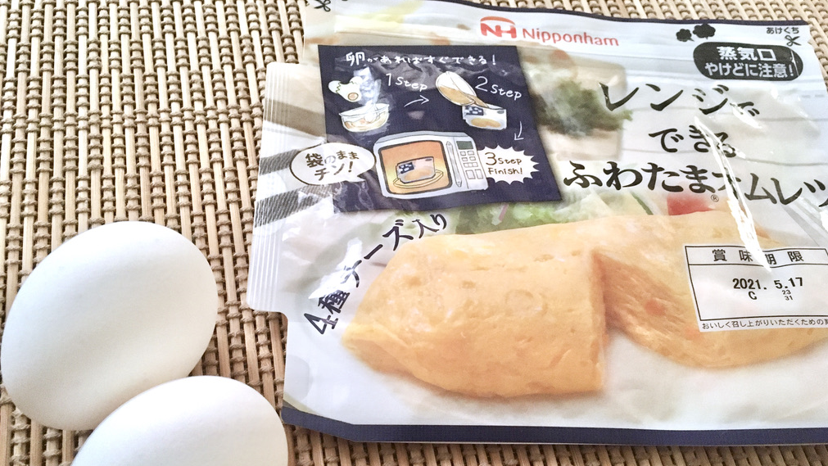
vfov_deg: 36.4
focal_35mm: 32
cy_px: 304
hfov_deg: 61.0
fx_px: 703
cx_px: 419
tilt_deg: -60.1
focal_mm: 4.15
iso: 320
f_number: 2.2
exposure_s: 1/15
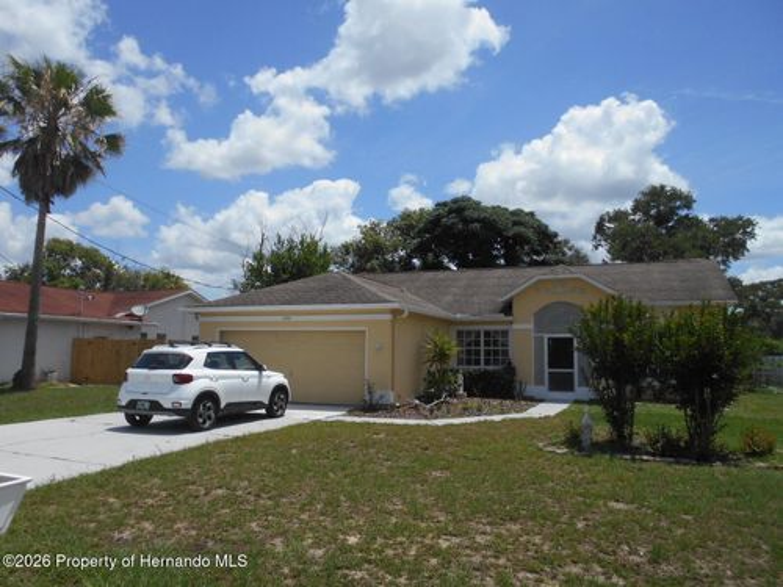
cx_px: 392
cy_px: 294
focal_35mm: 26
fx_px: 588
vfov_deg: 53.1
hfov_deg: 67.3
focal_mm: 4.6
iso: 80
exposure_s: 1/1600
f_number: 3.2
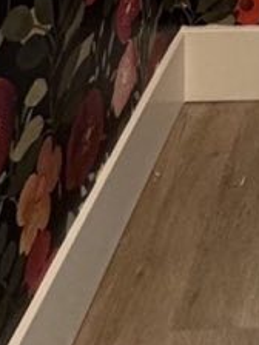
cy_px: -439
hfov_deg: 16.6
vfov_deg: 15.9
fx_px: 748
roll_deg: +0.2
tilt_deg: +1.0
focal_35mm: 75
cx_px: 455
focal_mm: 2.22
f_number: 2.2
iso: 250
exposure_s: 1/60
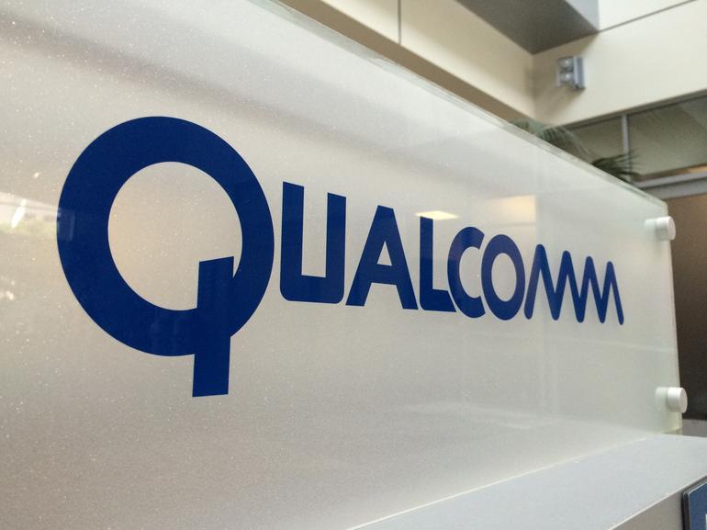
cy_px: 265
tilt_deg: +8.0
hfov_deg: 61.7
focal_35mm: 29
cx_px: 354
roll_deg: -0.2
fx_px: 592
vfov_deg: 48.2
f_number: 2.2
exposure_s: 1/30
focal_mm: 4.15
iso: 64
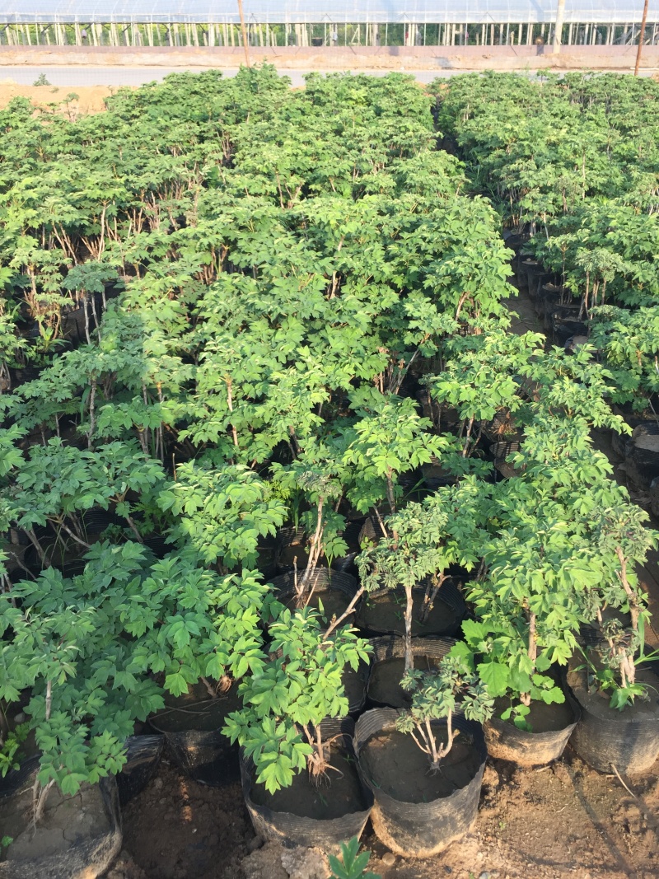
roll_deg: +1.3
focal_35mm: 29
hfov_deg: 48.2
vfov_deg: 61.7
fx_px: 736
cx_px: 330
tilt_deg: -28.3
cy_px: 440
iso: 32
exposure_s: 1/412
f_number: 2.2
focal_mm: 4.15
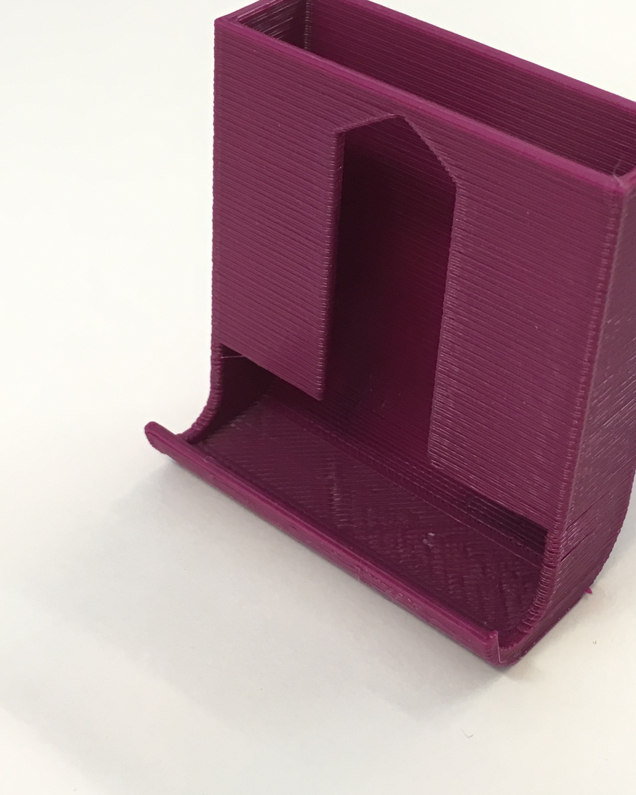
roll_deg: -1.2
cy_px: 385
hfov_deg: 25.3
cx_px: 412
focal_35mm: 60
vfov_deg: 31.4
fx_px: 1412
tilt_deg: -37.7
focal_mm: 4.15
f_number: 2.2
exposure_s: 1/33
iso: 100
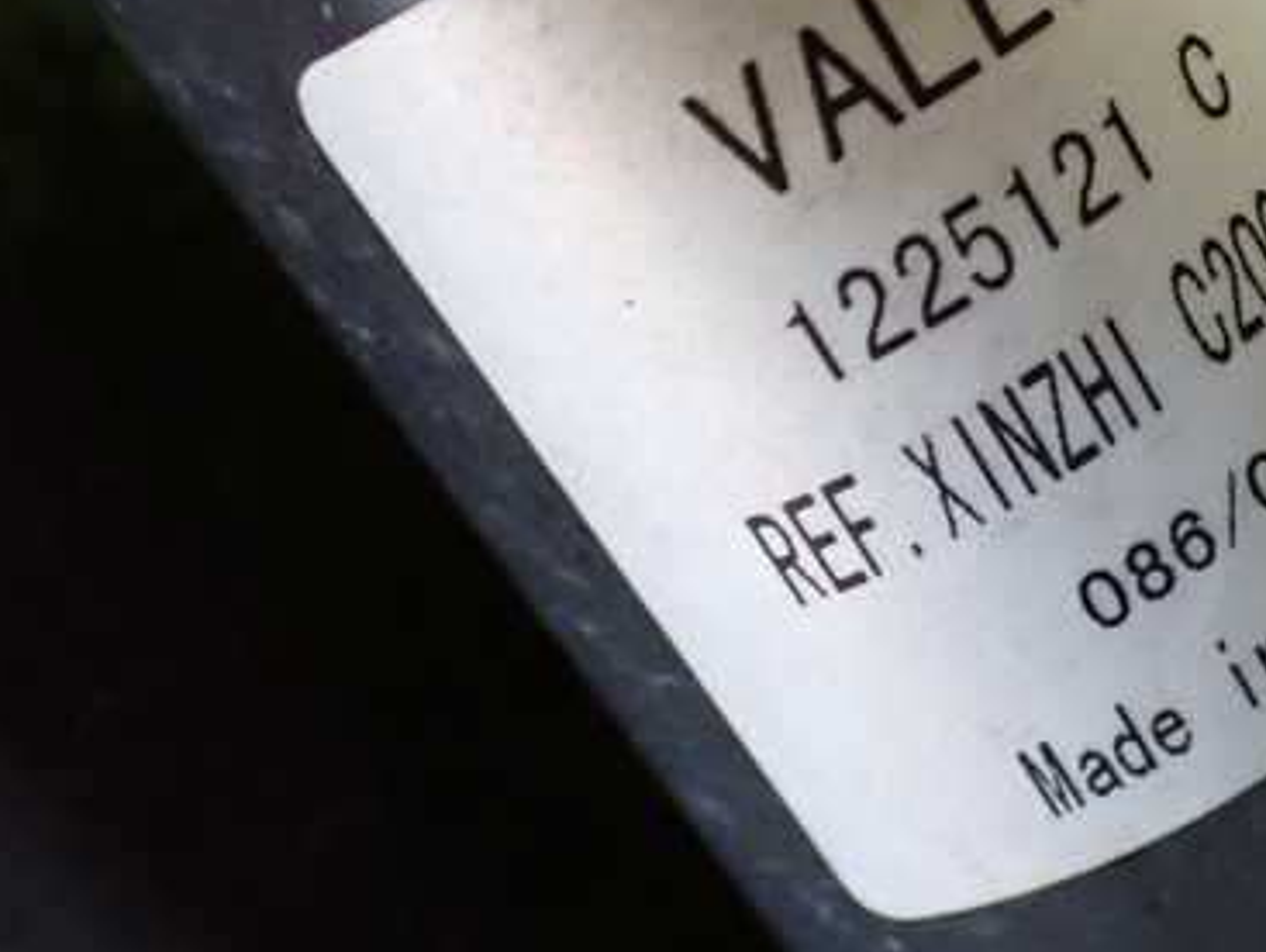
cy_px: 359
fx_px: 1794
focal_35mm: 49
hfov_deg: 37.4
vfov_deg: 29.6
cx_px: 1018
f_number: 2.3
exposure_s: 1/100
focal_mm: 5.4
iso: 800
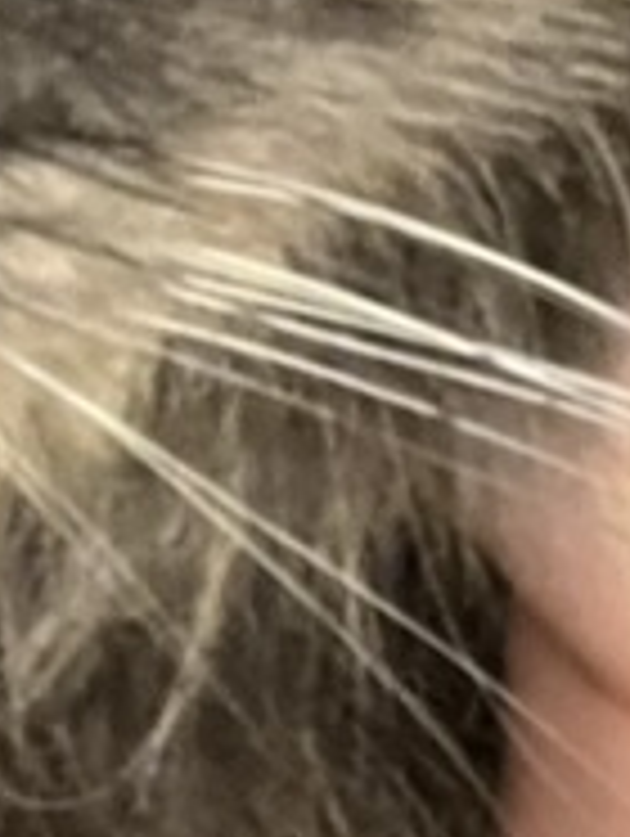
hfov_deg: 8.9
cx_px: -212
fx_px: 3995
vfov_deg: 11.5
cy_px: -356
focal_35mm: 165
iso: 640
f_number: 2.2
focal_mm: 2.71
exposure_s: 1/24
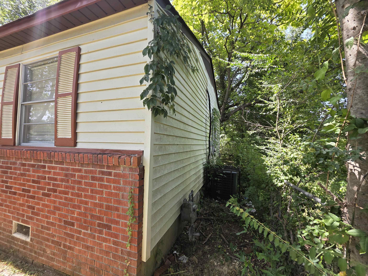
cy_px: 138
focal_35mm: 13
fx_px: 138
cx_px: 184
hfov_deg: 106.2
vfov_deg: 89.9
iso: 20
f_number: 1.9
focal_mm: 2.2
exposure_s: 1/120
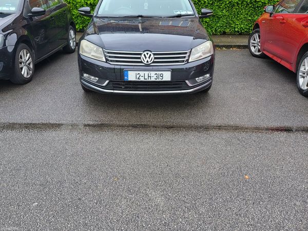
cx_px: 154
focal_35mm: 26
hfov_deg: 67.3
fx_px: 231
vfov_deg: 53.1
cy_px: 116
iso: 40
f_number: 1.8
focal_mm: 5.4
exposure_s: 1/190
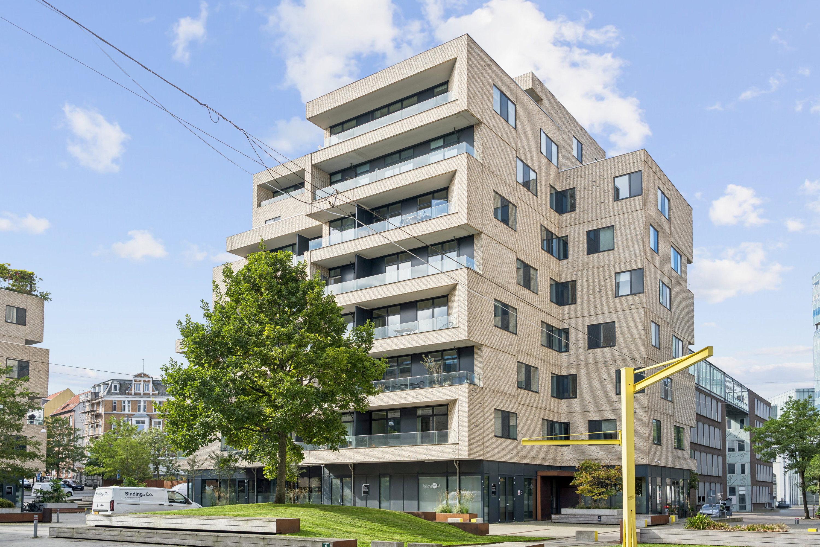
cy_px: 274
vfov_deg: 43.6
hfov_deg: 61.9
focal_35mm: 30
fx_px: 683
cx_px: 410
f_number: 4
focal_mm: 30
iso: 64
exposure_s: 1/250
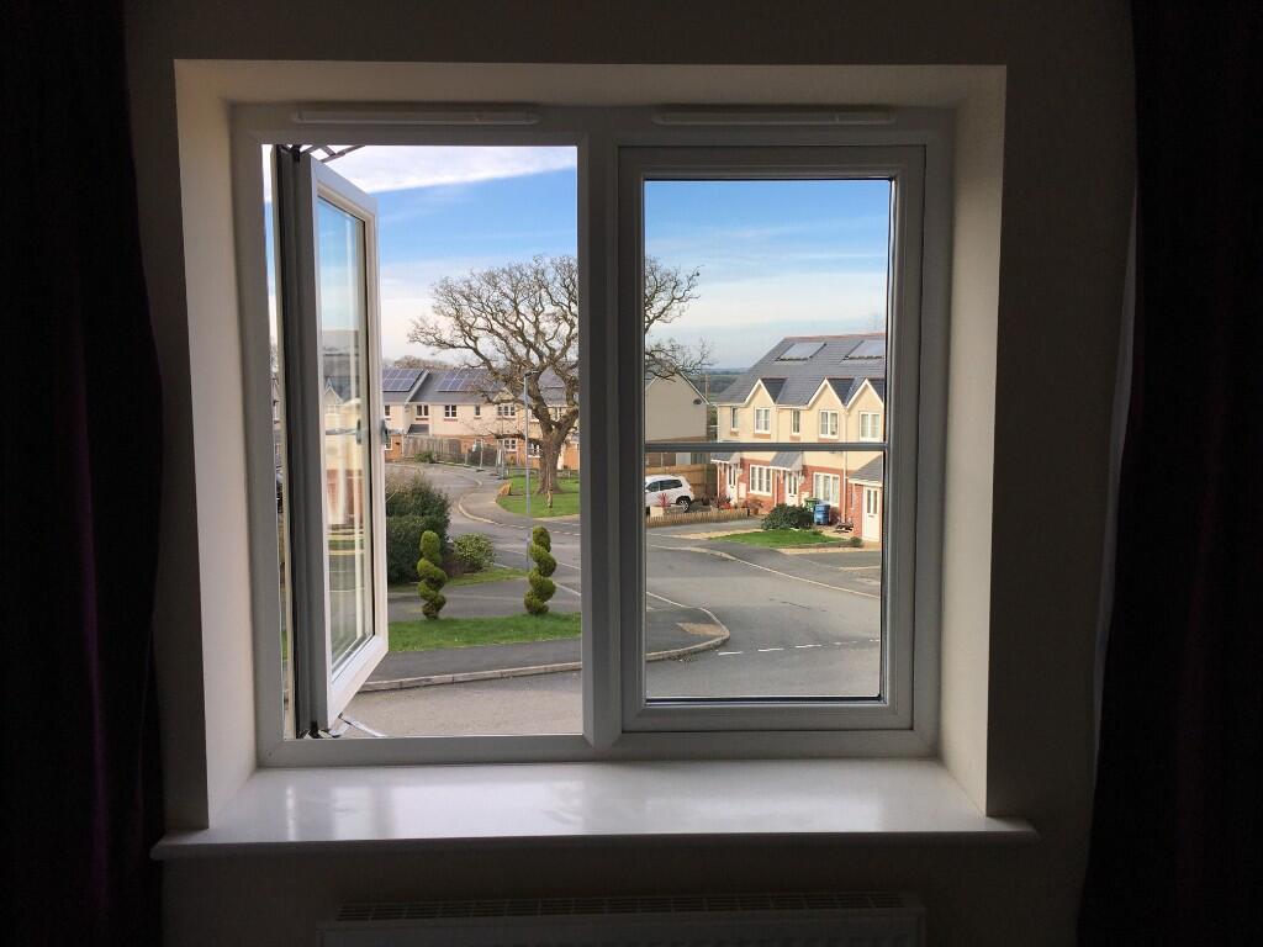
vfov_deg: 48.2
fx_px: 1058
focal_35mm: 29
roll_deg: +0.1
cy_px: 474
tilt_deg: -7.2
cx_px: 632
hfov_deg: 61.7
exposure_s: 1/651
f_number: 2.2
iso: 25
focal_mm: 4.15
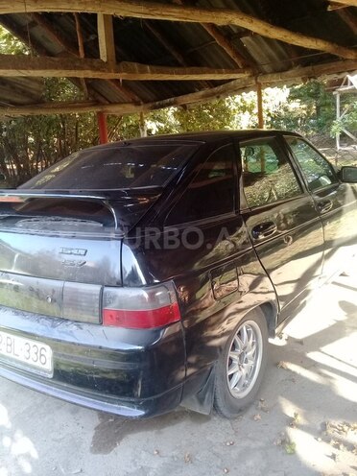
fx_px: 426
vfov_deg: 58.4
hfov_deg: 45.4
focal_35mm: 31
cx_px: 178
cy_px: 238
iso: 80
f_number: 2.2
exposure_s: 1/50
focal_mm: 3.3
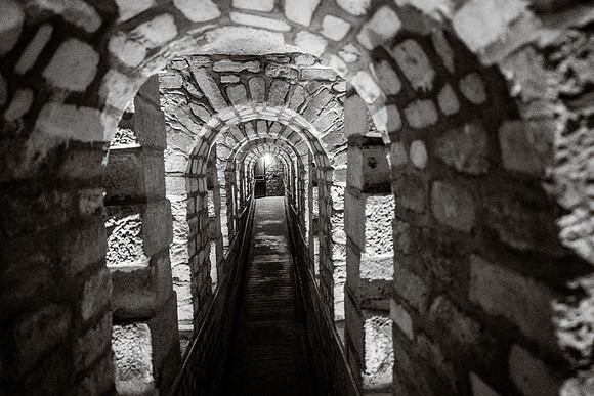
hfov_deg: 73.7
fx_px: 396
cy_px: 198
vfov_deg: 53.2
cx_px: 297
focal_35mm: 24
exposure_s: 1/50
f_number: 1.4
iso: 6400
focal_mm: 24
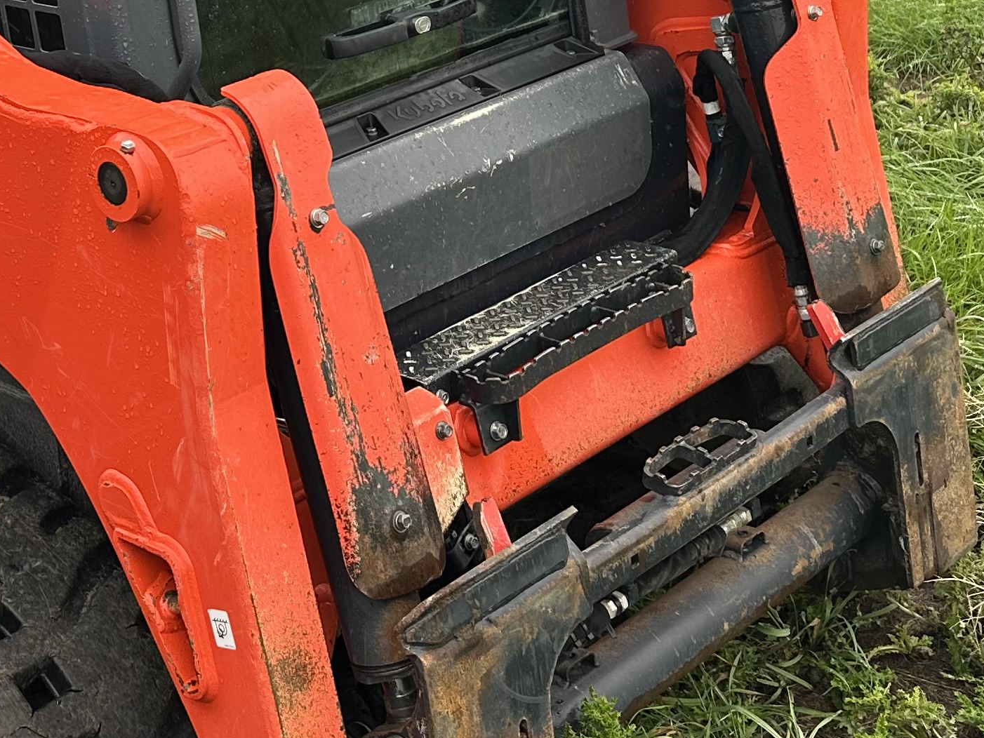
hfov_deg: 27.5
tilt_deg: -12.4
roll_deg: +5.6
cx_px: 185
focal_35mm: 69
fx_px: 1962
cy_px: -6
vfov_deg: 20.6
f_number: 1.78
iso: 80
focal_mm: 6.86
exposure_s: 1/121
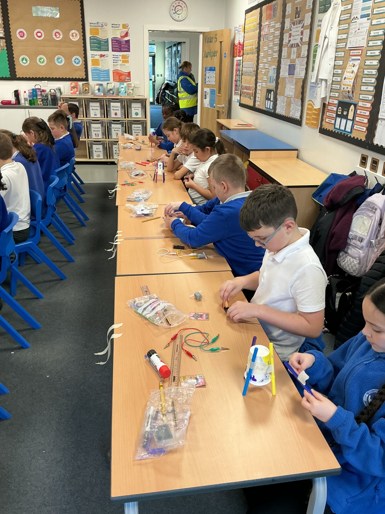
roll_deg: -1.4
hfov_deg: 48.2
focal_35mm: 29
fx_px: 430
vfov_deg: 61.7
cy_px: 257
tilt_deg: -24.4
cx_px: 192
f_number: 1.8
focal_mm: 3
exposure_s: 1/60
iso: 100
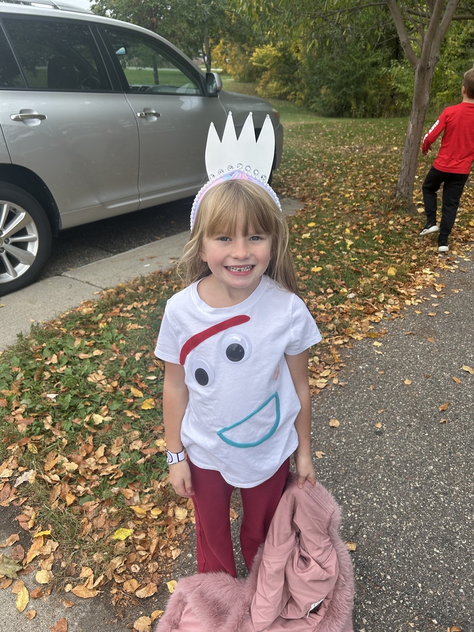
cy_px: 316
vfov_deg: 67.3
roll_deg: +0.1
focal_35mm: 26
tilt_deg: -30.5
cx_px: 237
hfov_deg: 53.1
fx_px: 475
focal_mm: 5.7
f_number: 1.5
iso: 50
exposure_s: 1/1311
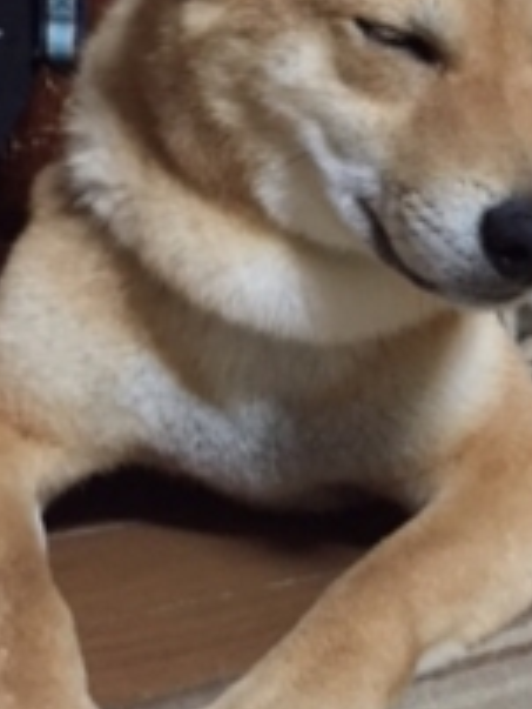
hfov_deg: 20.3
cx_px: 393
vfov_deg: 27.0
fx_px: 1474
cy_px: 279
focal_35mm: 72
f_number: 2.2
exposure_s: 1/15
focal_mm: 4.15
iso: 500
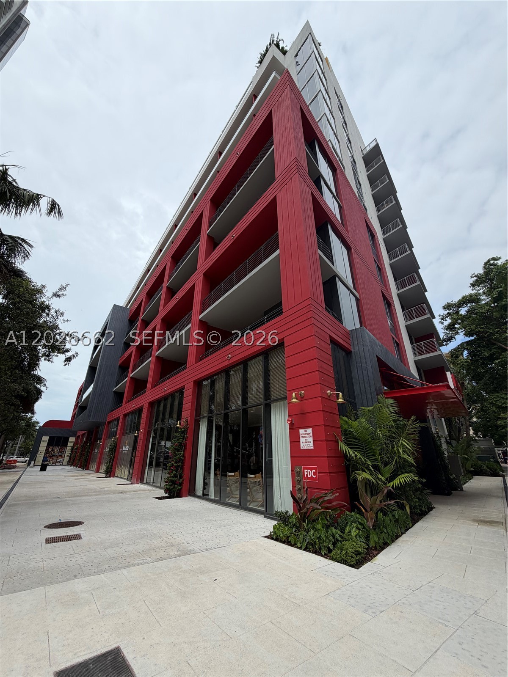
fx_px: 274
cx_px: 254
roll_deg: -0.8
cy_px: 338
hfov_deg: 85.7
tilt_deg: +24.2
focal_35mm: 14
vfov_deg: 102.1
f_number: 2.2
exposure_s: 1/942
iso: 20
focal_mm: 2.22
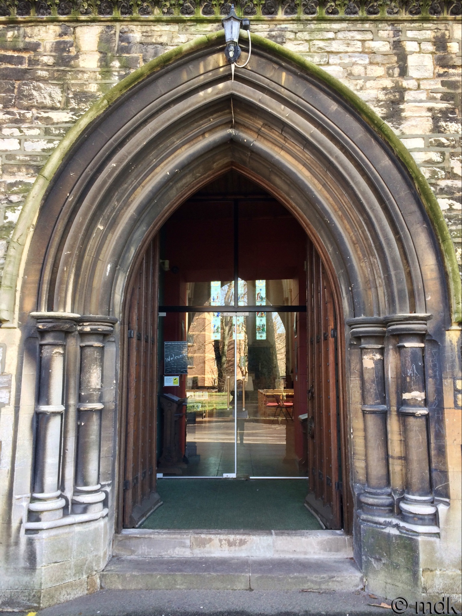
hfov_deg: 48.2
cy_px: 308
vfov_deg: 61.6
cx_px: 231
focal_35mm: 29
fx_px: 516
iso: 50
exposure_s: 1/50
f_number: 2.2
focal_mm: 4.15
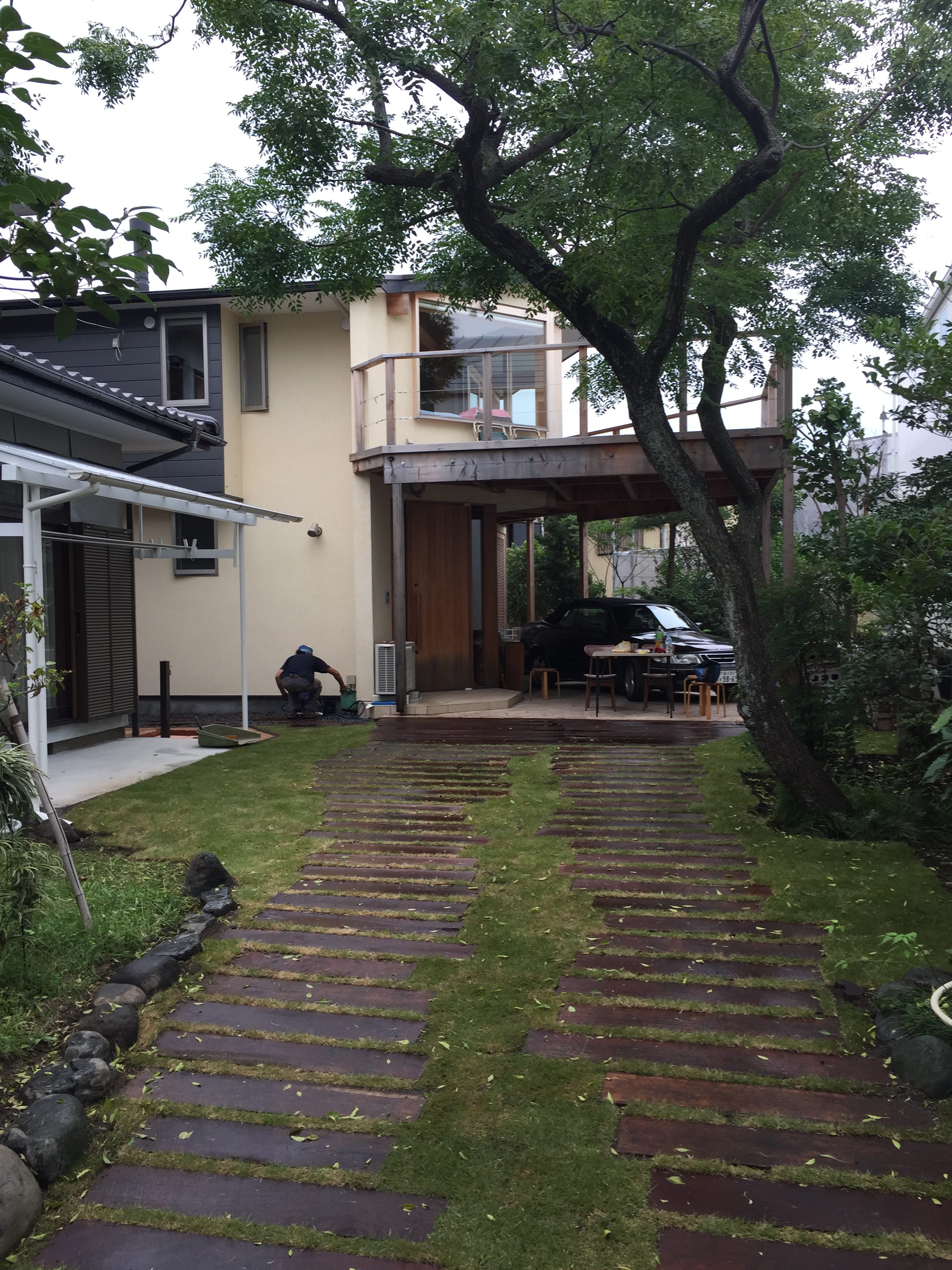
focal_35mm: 29
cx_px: 476
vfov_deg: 61.7
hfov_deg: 48.2
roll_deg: +0.8
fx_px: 1063
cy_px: 635
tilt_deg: -0.1
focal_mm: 4.15
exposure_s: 1/195
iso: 32
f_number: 2.2
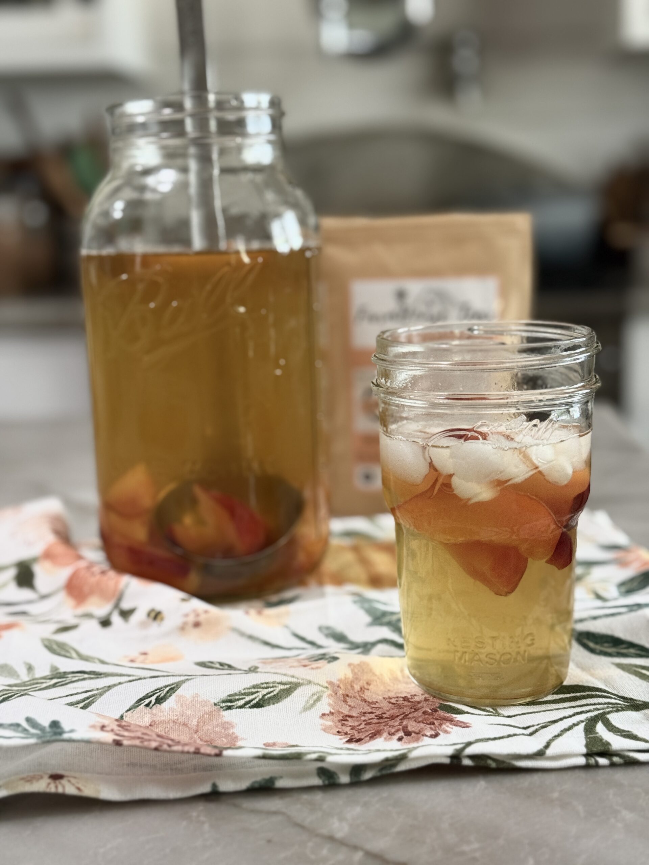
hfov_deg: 30.3
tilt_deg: -10.2
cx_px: 324
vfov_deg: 39.7
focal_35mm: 48
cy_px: 432
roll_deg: +1.6
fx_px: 1200
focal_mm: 6.76
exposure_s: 1/40
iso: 250
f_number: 1.78
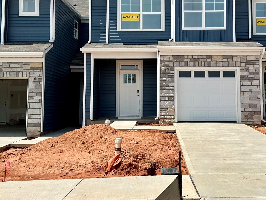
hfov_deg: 42.6
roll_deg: -1.1
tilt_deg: +4.9
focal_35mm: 44
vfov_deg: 32.7
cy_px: 72
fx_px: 338
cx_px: 166
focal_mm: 6.86
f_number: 1.78
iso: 80
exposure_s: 1/6623
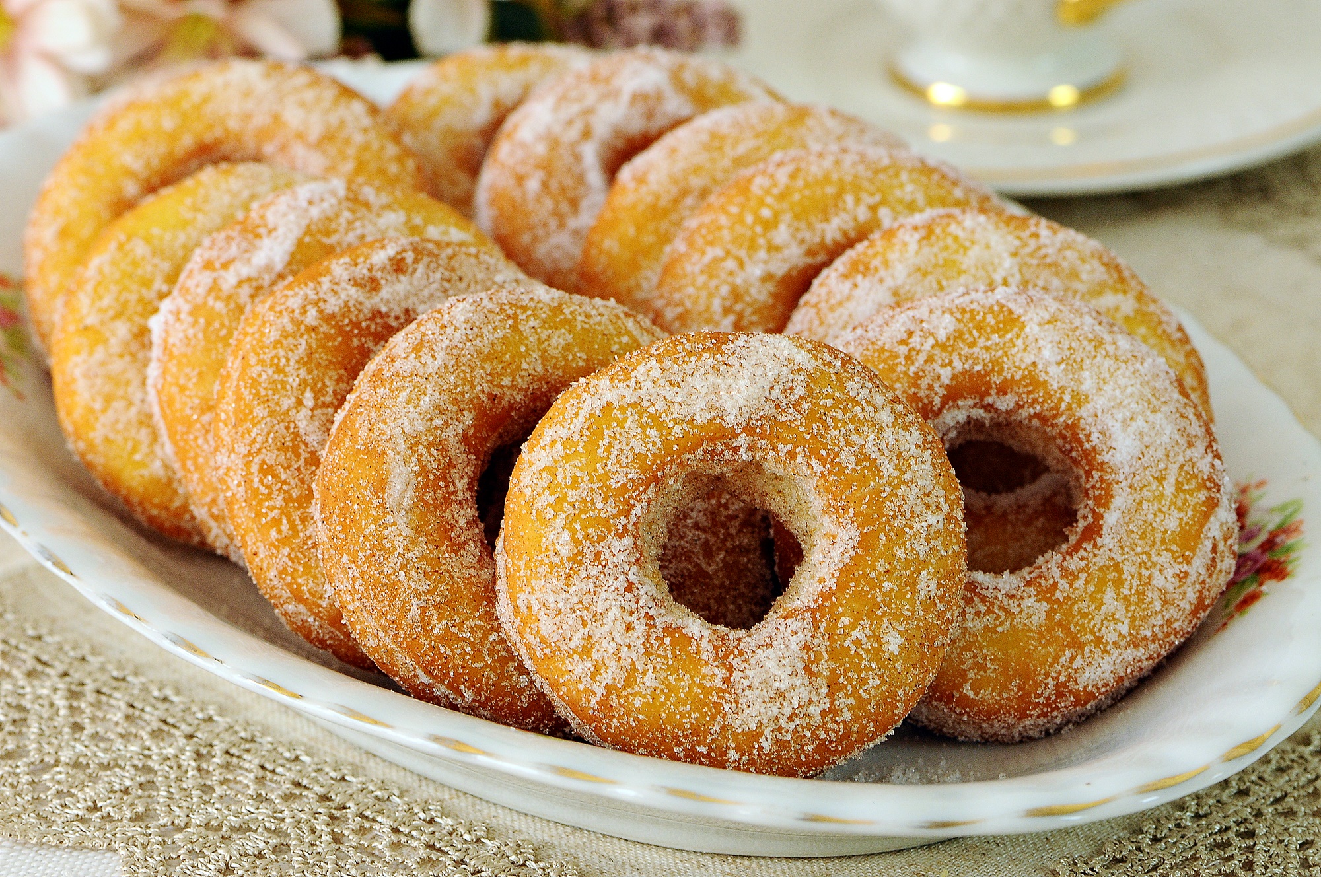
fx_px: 5772
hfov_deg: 13.1
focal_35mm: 158
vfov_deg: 8.7
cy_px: 438
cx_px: 660
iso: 500
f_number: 10
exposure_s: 1/13
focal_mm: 105
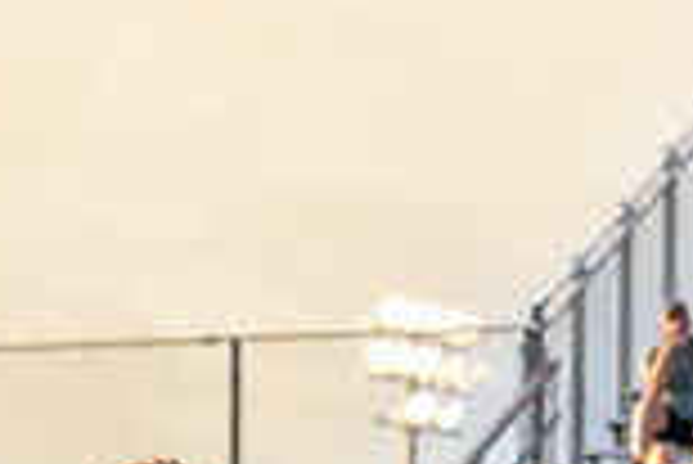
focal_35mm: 388
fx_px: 7476
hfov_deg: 5.3
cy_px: 857
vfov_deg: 3.5
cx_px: -215
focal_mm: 95
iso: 320
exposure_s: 1/2000
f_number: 2.8
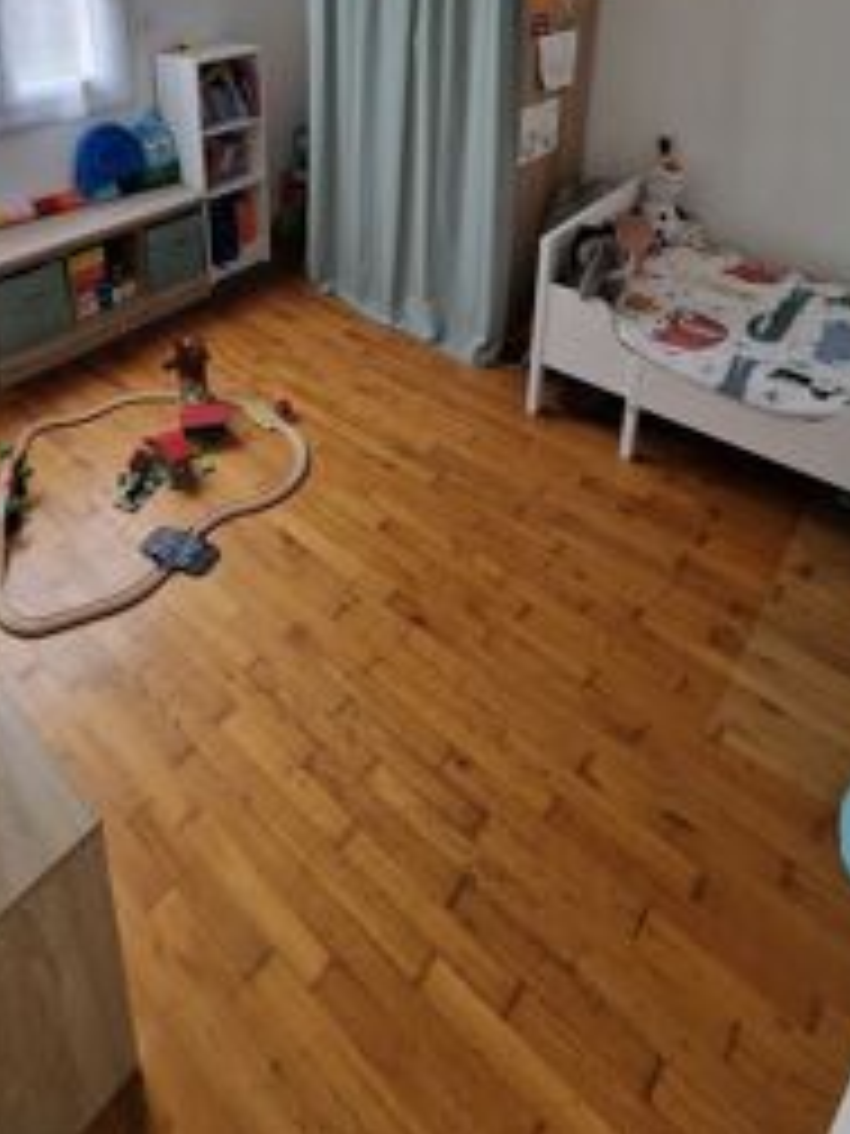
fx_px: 720
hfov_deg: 60.4
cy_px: 178
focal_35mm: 22
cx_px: 328
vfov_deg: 66.8
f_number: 2.2
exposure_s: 1/50
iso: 250
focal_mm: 2.2
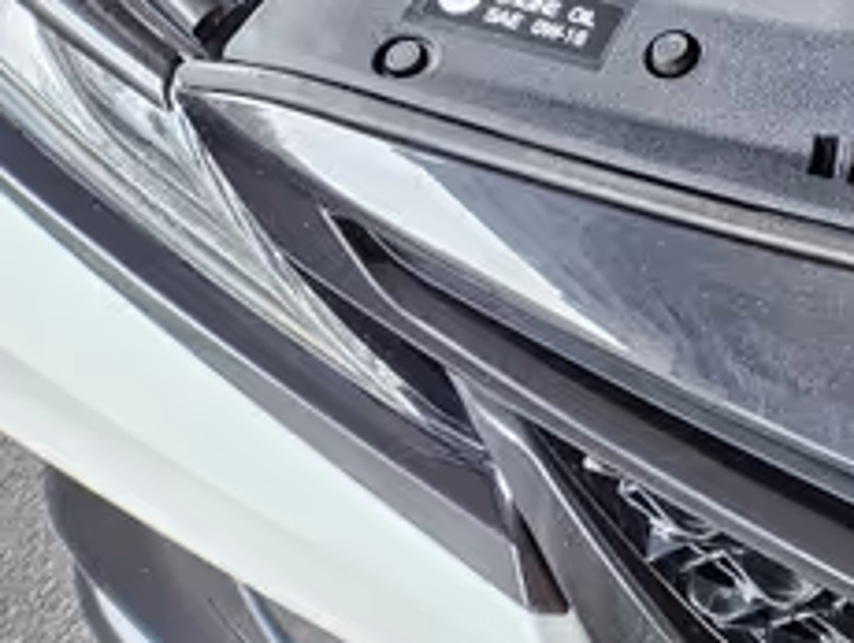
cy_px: -442
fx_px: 1976
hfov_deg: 20.5
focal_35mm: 80
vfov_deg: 16.2
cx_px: 1322
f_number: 1.8
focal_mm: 5.4
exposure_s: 1/120
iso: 250
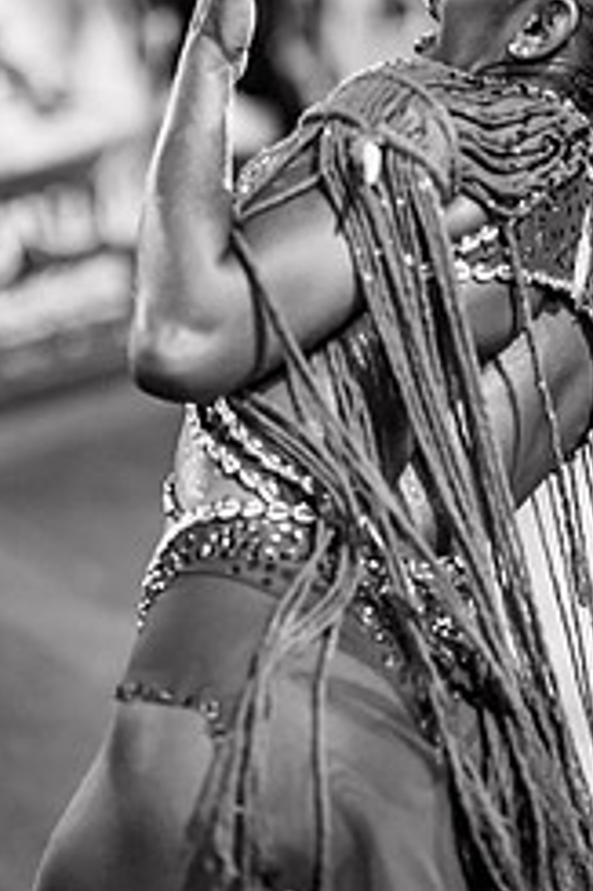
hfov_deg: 14.8
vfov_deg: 22.1
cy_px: 393
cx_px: 327
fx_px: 2276
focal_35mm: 92
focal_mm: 50
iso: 2000
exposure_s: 1/320
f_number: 1.2
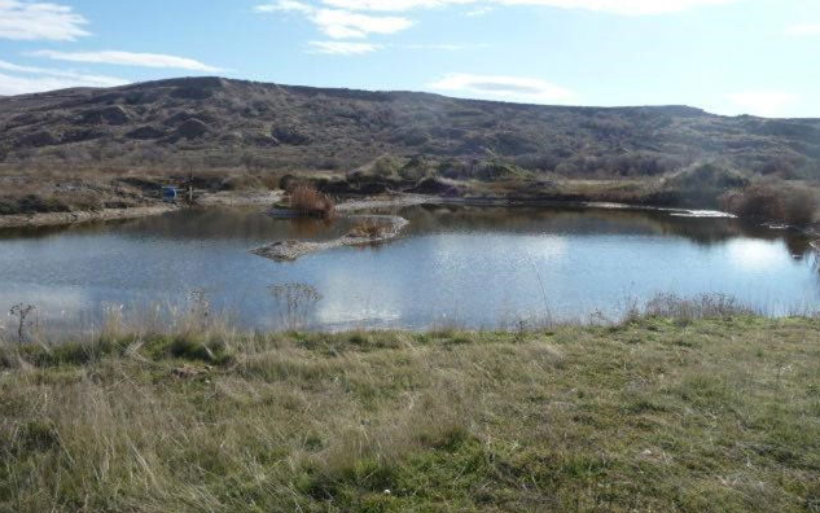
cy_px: 238
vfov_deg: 41.8
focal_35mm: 30
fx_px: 671
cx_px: 412
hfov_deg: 62.9
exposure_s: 1/250
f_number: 8
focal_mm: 4.7
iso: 100
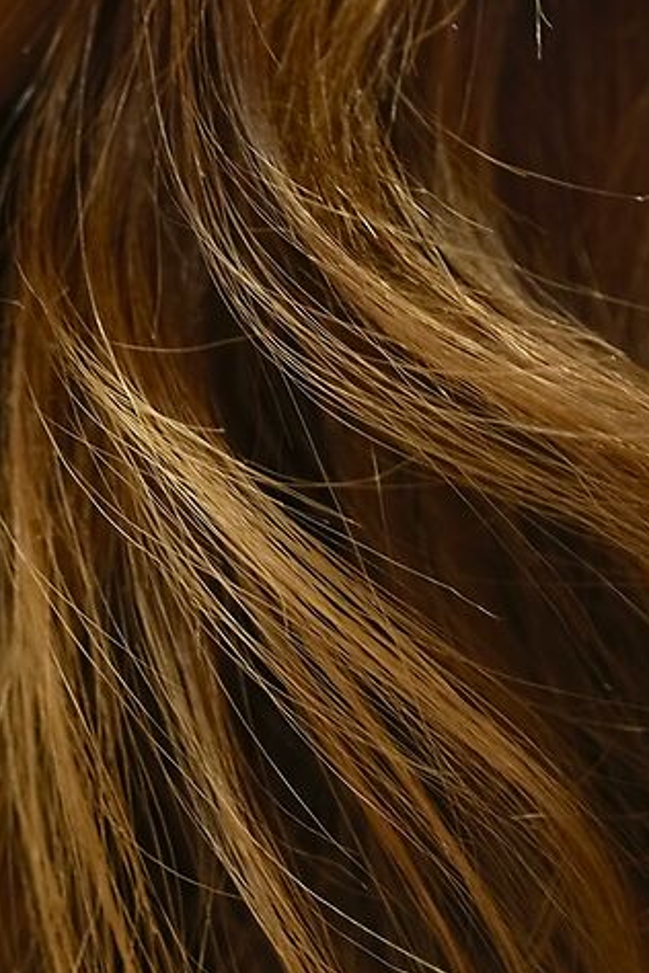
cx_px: -624
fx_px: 18468
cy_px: -844
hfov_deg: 2.0
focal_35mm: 683
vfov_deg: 3.0
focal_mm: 90
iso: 160
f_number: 2
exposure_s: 1/140
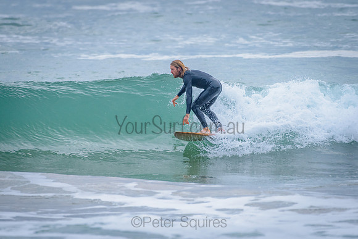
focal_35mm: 613
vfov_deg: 2.2
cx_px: 159
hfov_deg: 3.4
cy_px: 95
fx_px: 6096
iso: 800
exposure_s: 1/2000
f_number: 5.6
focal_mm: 500
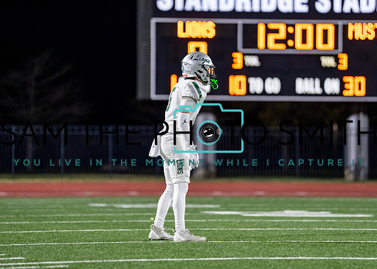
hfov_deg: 7.7
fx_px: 2804
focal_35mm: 262
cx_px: 188
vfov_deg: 5.5
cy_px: 111
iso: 2500
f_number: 2.8
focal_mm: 200
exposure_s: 1/1000
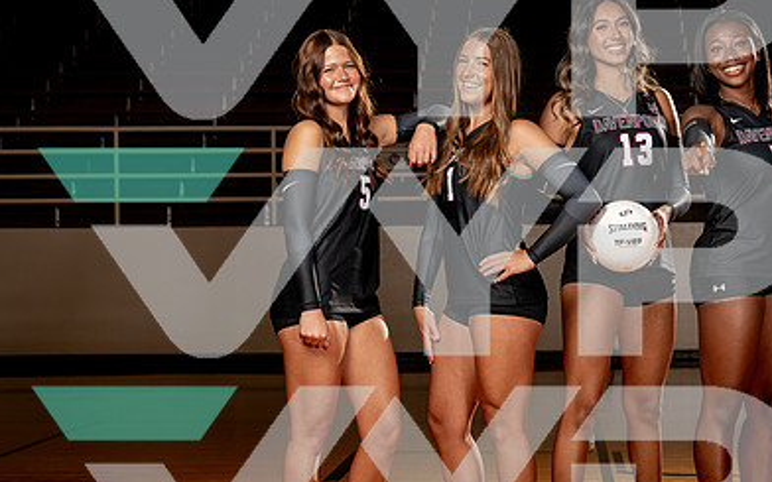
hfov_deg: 22.4
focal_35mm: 92
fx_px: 1936
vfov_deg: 14.2
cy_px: 253
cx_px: 540
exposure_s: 1/250
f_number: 5.6
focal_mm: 61
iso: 100
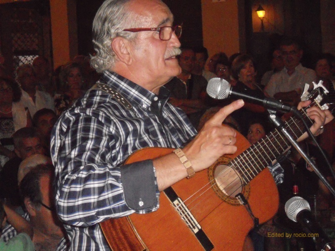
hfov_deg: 21.3
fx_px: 890
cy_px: 126
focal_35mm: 92
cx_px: 168
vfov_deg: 16.1
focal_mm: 16.5
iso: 1600
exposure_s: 1/60
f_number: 5.4
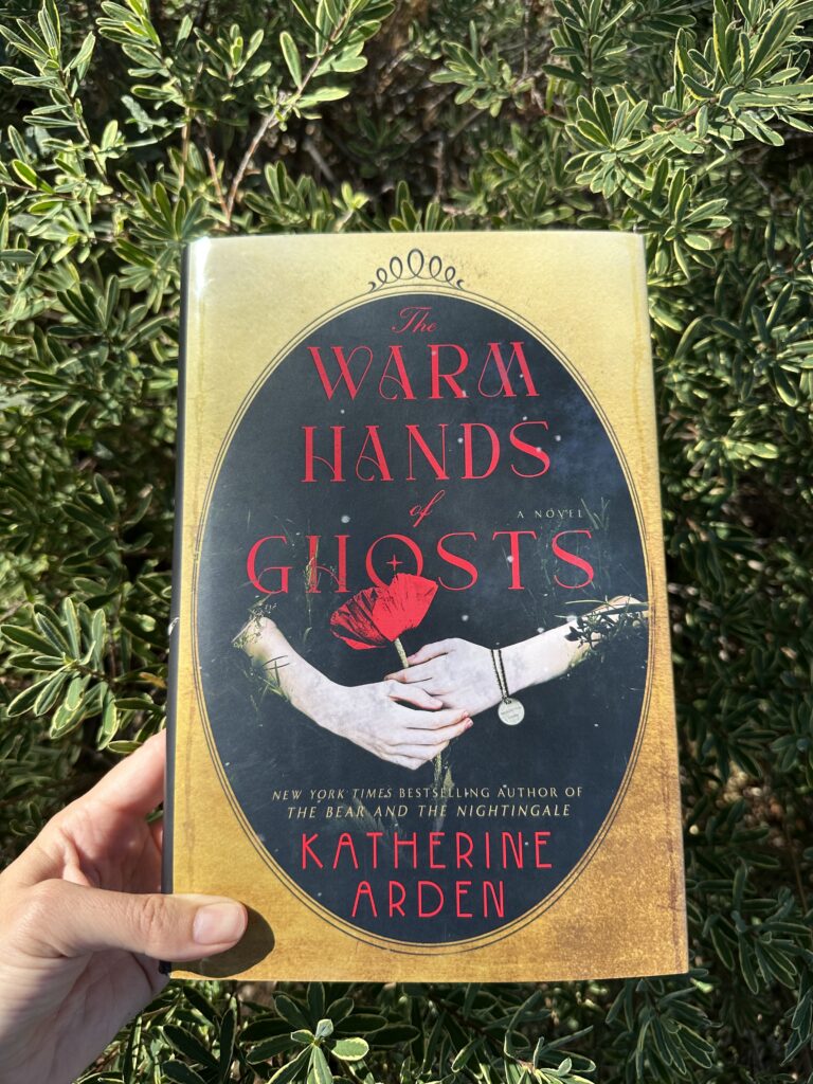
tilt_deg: -71.0
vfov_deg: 71.6
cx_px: 406
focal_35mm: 24
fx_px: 752
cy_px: 542
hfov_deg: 56.8
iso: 80
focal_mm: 6.86
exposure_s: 1/1157
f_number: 1.78
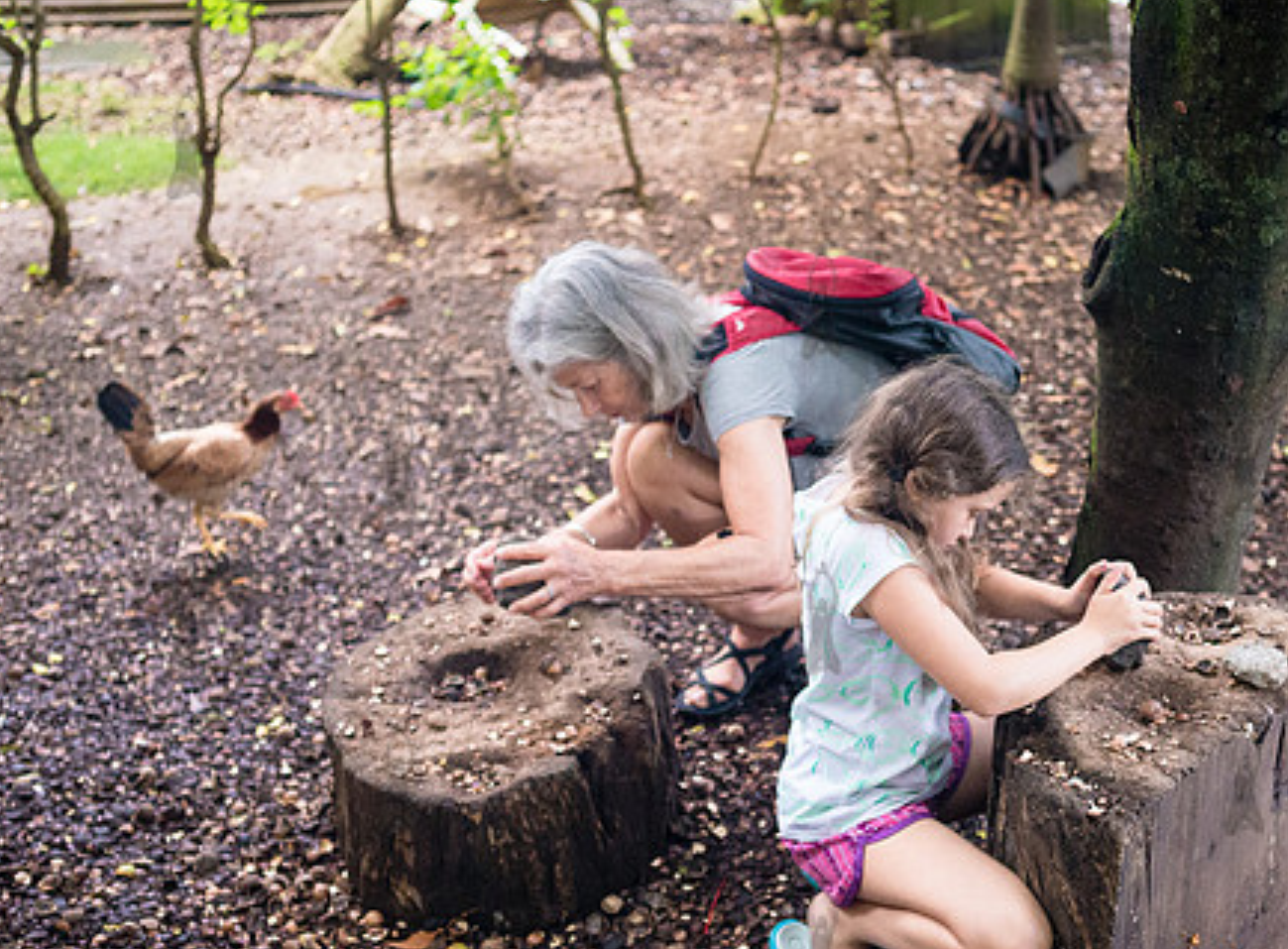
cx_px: 865
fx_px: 2033
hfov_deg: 34.8
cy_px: 605
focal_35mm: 55
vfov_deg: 26.2
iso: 4000
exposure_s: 1/500
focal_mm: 35
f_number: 3.2
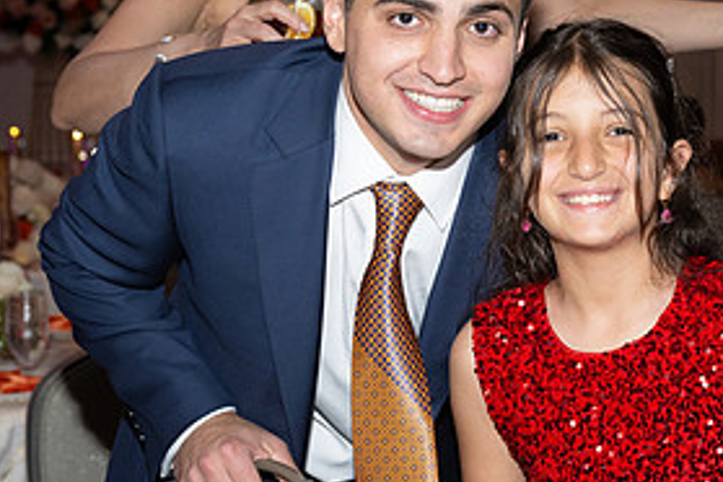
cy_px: 222
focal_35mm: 102
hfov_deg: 19.9
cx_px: 534
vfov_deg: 13.4
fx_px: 2048
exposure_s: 1/100
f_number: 5.6
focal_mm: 49
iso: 800
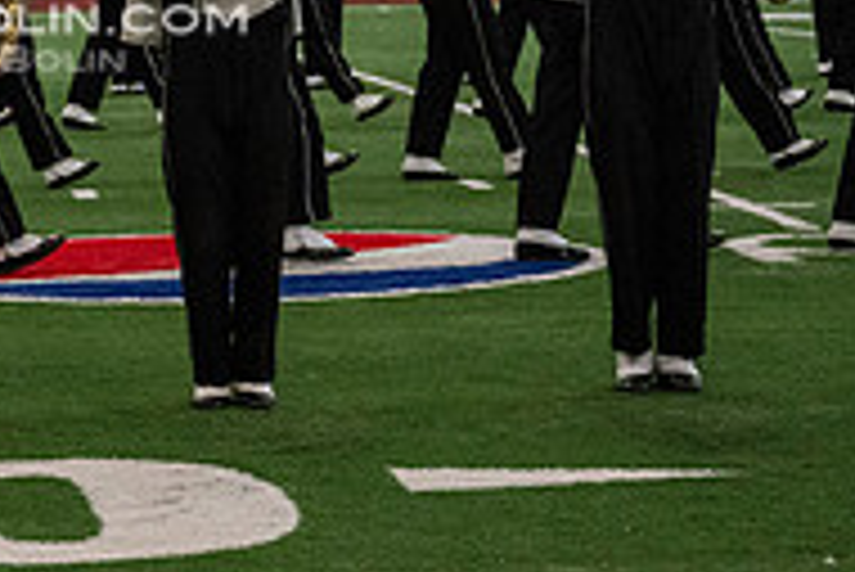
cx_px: -63
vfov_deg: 7.1
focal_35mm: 192
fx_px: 4563
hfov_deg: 10.6
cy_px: -142
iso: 4000
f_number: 3.5
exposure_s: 1/500
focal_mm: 63
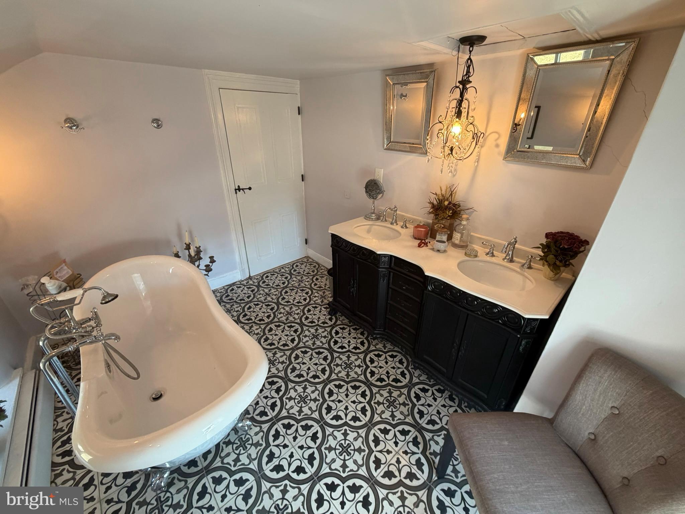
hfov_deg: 102.1
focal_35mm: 14
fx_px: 277
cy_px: 257
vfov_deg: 85.7
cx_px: 342
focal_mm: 2.22
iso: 320
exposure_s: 1/60
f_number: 2.2
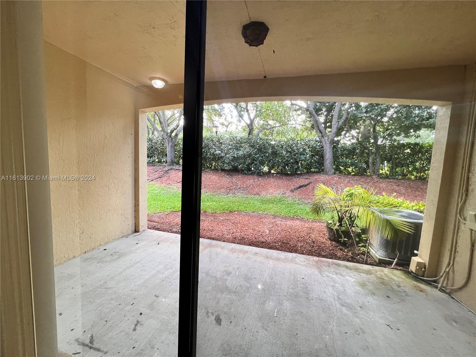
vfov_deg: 89.9
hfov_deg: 106.2
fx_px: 179
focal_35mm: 13
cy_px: 178
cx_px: 238
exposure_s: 1/120
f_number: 1.8
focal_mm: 1.57
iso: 160
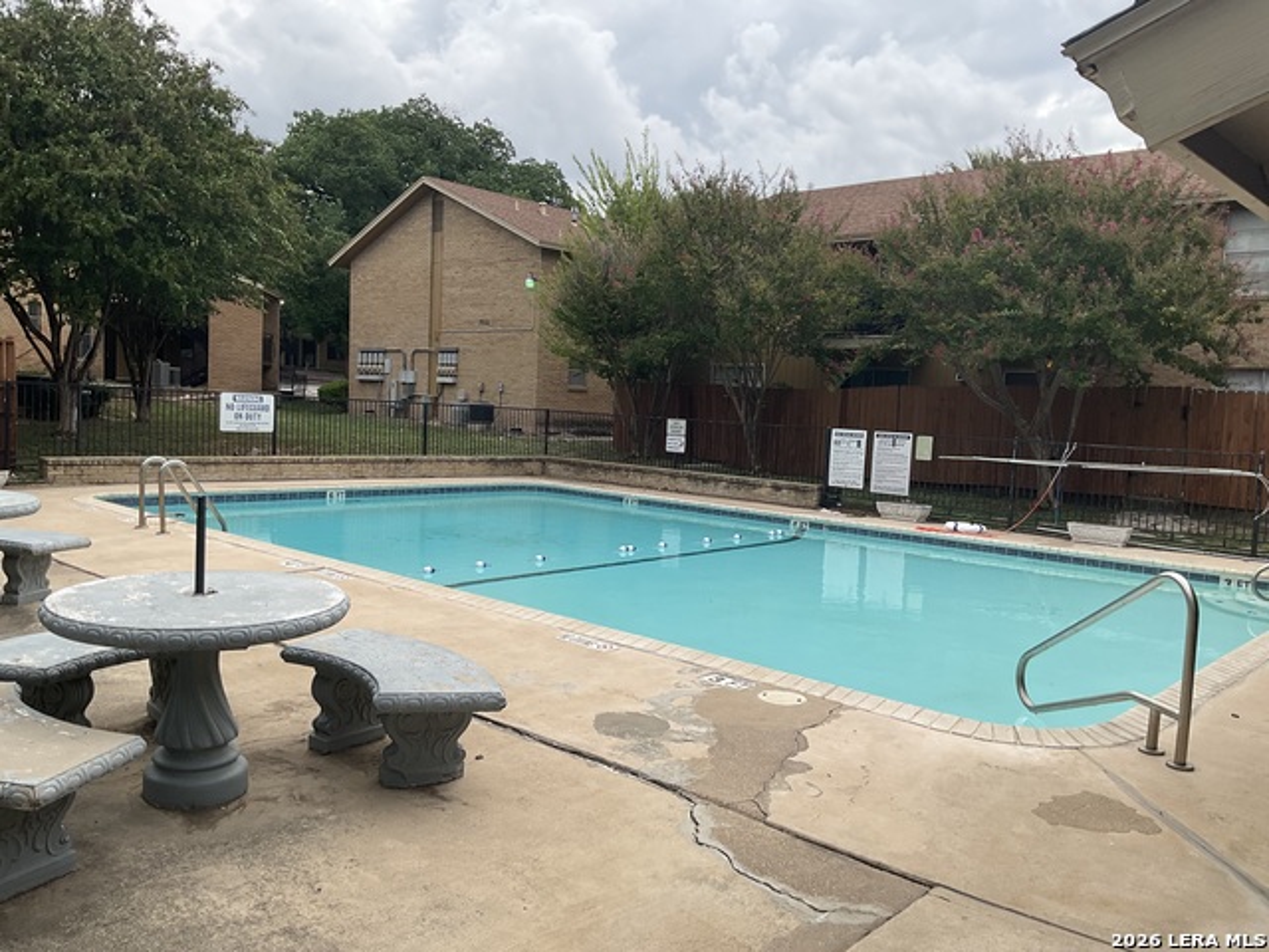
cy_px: 476
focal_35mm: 29
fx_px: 1063
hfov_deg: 61.7
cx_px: 634
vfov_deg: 48.2
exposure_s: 1/2058
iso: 16
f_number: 1.8
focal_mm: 3
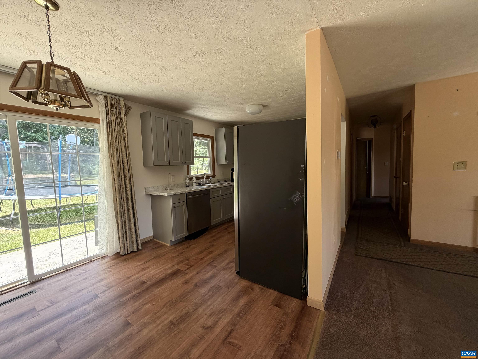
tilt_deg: -4.2
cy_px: 180
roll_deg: +2.3
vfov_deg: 85.7
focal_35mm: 14
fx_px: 193
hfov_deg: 102.1
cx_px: 239
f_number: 2.2
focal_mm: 2.22
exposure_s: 1/121
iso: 160
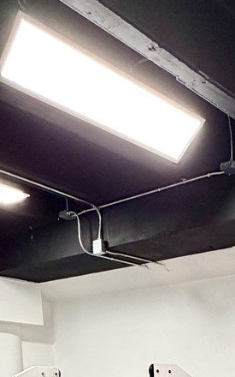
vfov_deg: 29.7
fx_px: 553
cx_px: 235
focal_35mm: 54
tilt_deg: -9.6
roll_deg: +0.1
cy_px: 495
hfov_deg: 23.0
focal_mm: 2.22
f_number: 2.2
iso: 250
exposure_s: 1/60
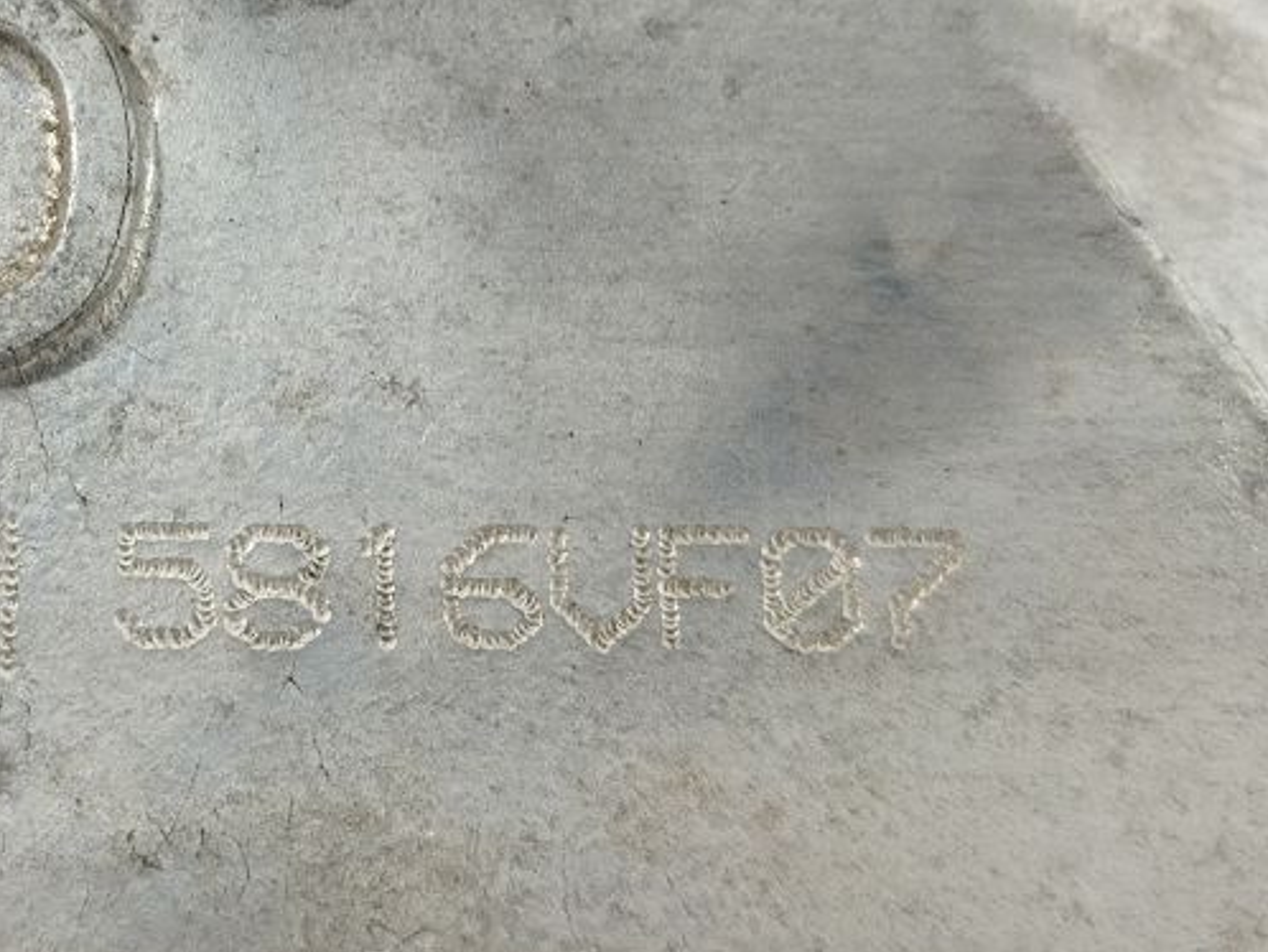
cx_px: 280
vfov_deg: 22.5
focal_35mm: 65
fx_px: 2382
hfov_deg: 29.2
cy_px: 328
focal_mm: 4.71
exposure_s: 1/50
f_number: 1.79
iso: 100
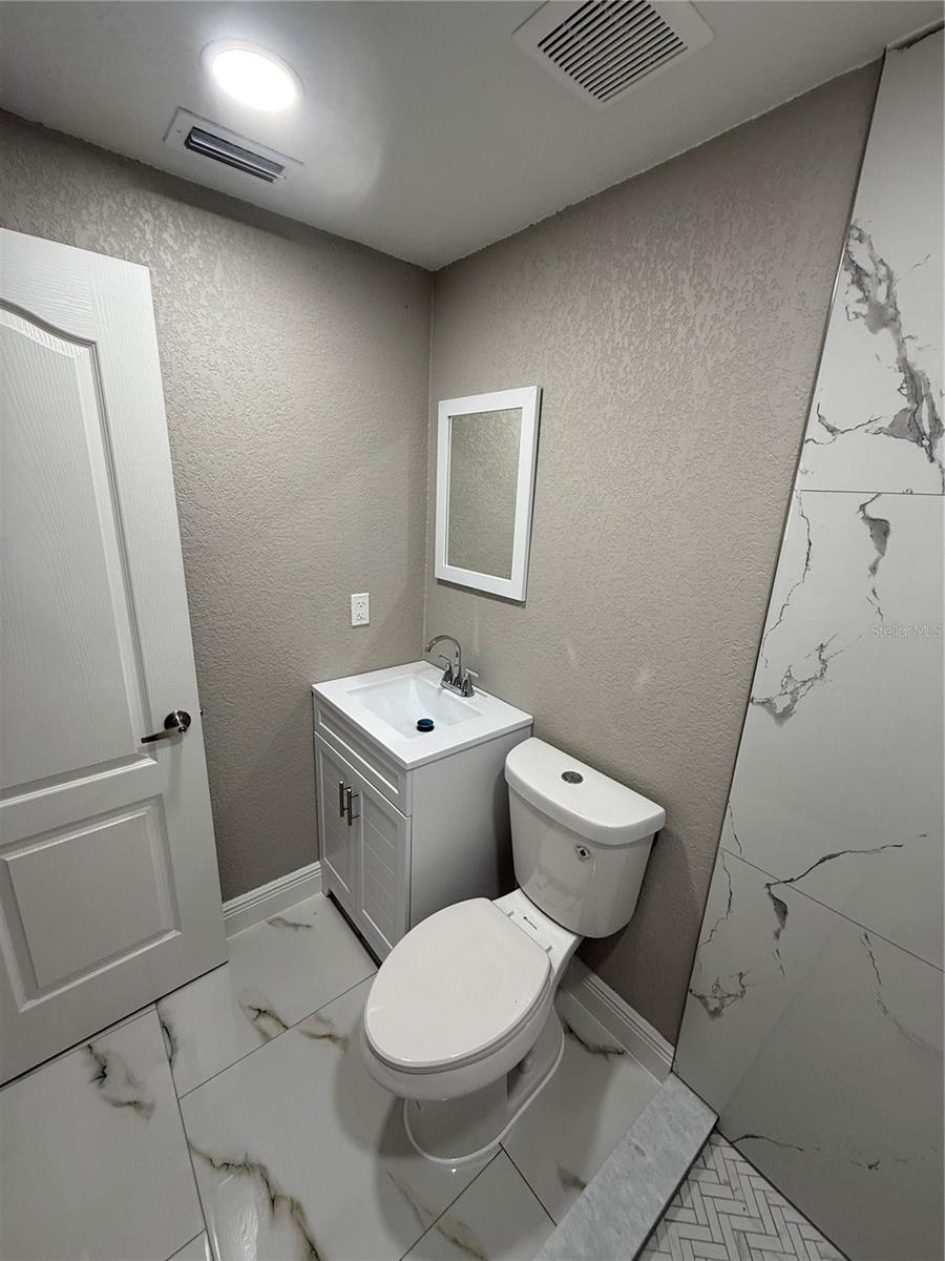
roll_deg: -3.0
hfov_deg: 85.7
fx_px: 510
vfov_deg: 102.1
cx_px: 472
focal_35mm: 14
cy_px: 630
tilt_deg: -15.0
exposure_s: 1/99
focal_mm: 2.22
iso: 125
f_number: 2.2
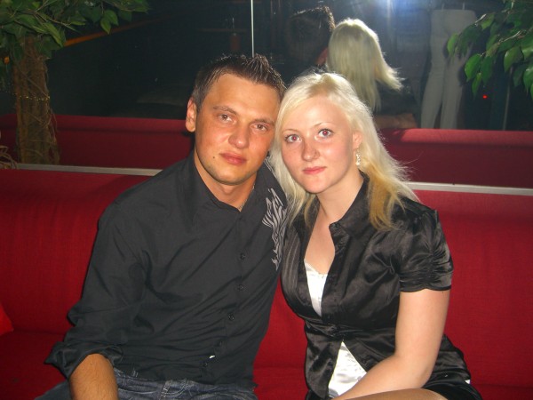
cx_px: 266
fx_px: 585
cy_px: 200
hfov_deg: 49.0
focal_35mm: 38
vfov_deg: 37.7
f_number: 2.8
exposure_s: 1/60
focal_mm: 7.9
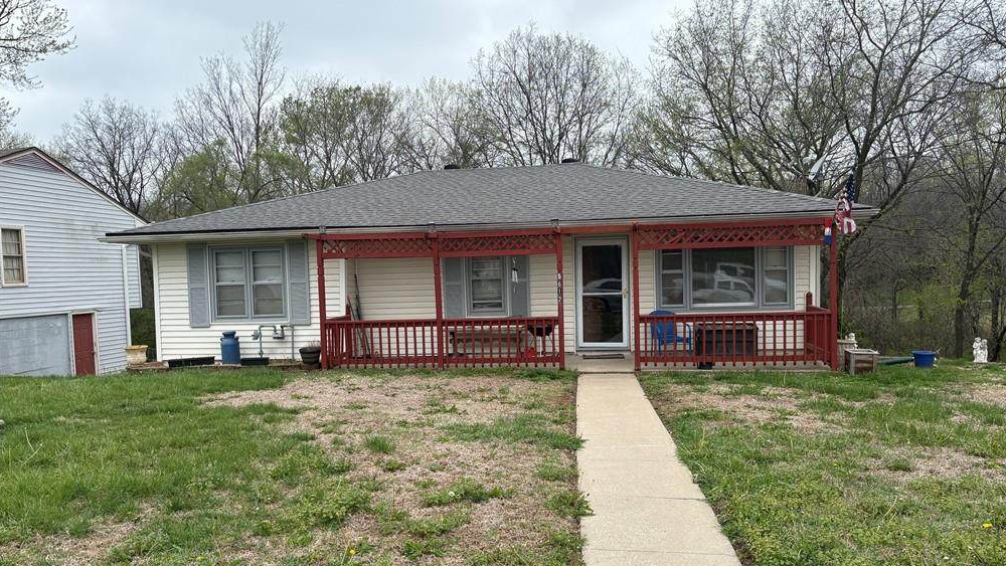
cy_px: 306
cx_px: 513
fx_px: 774
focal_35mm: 29
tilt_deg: -1.5
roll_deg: +2.0
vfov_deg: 40.2
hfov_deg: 66.0
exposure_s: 1/1217
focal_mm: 5.96
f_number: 1.6
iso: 50
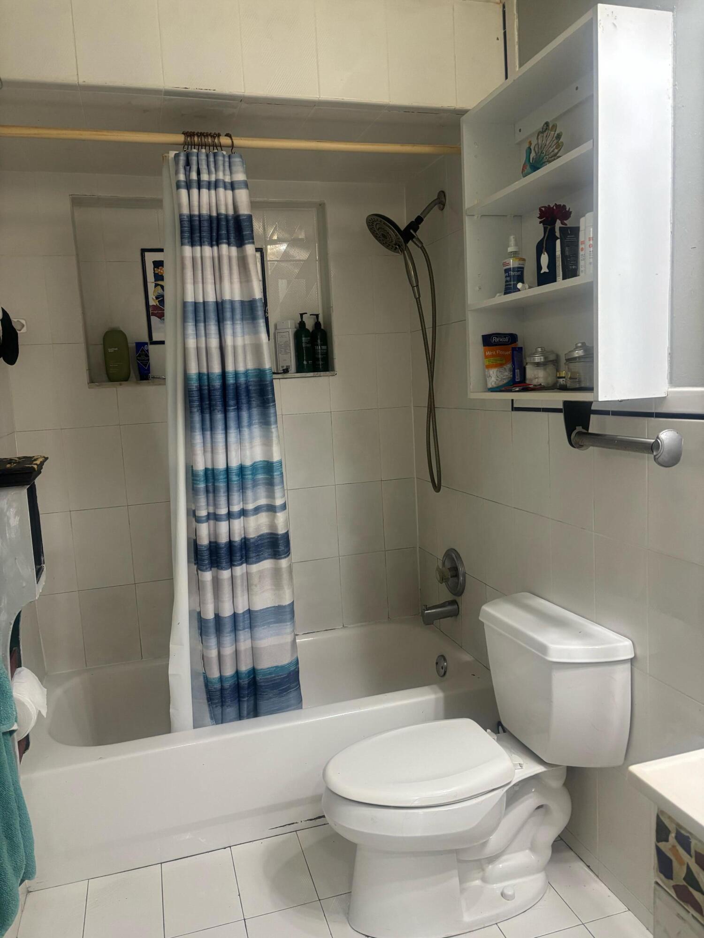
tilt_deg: -6.6
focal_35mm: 26
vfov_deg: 67.3
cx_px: 352
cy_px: 469
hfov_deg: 53.1
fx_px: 705
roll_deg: +3.3
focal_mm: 5.96
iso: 200
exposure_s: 1/60
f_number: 1.6
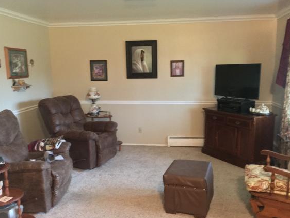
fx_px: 277
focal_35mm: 33
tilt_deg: -10.2
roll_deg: +1.3
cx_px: 144
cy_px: 117
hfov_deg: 55.3
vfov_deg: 42.9
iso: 400
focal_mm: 4.15
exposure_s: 1/15
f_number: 2.2
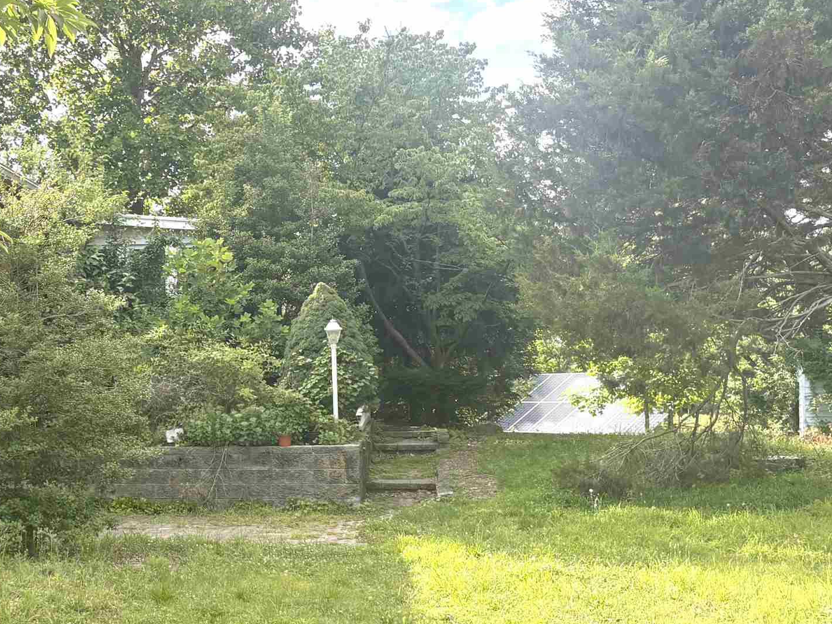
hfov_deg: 33.4
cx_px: 179
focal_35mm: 56
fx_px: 1346
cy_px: 357
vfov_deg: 26.1
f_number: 1.6
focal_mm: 5.96
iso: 50
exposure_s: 1/716
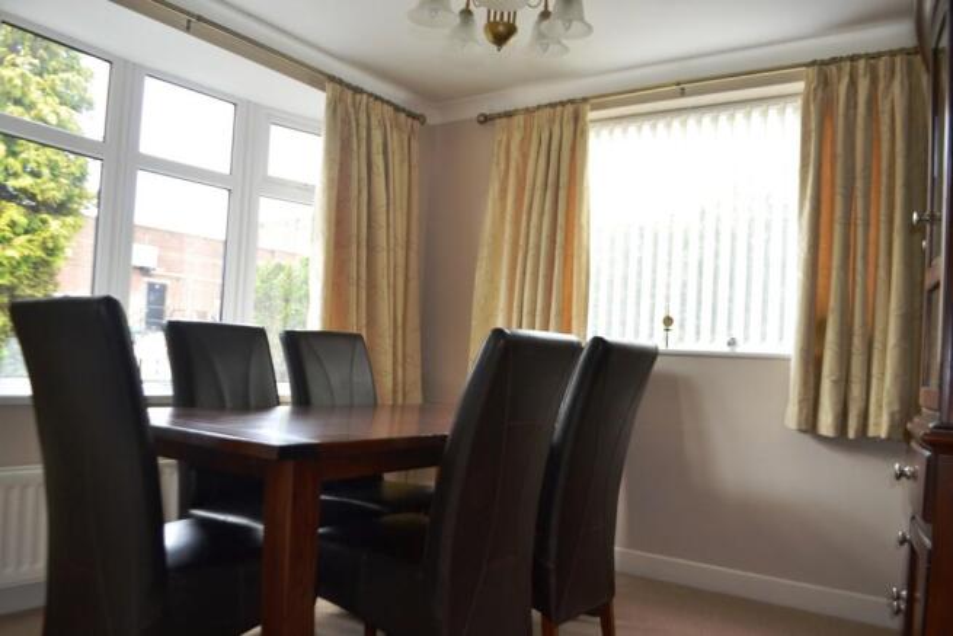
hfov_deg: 67.4
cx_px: 476
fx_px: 715
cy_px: 318
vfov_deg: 48.0
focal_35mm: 27
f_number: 4
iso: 400
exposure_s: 1/100
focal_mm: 18
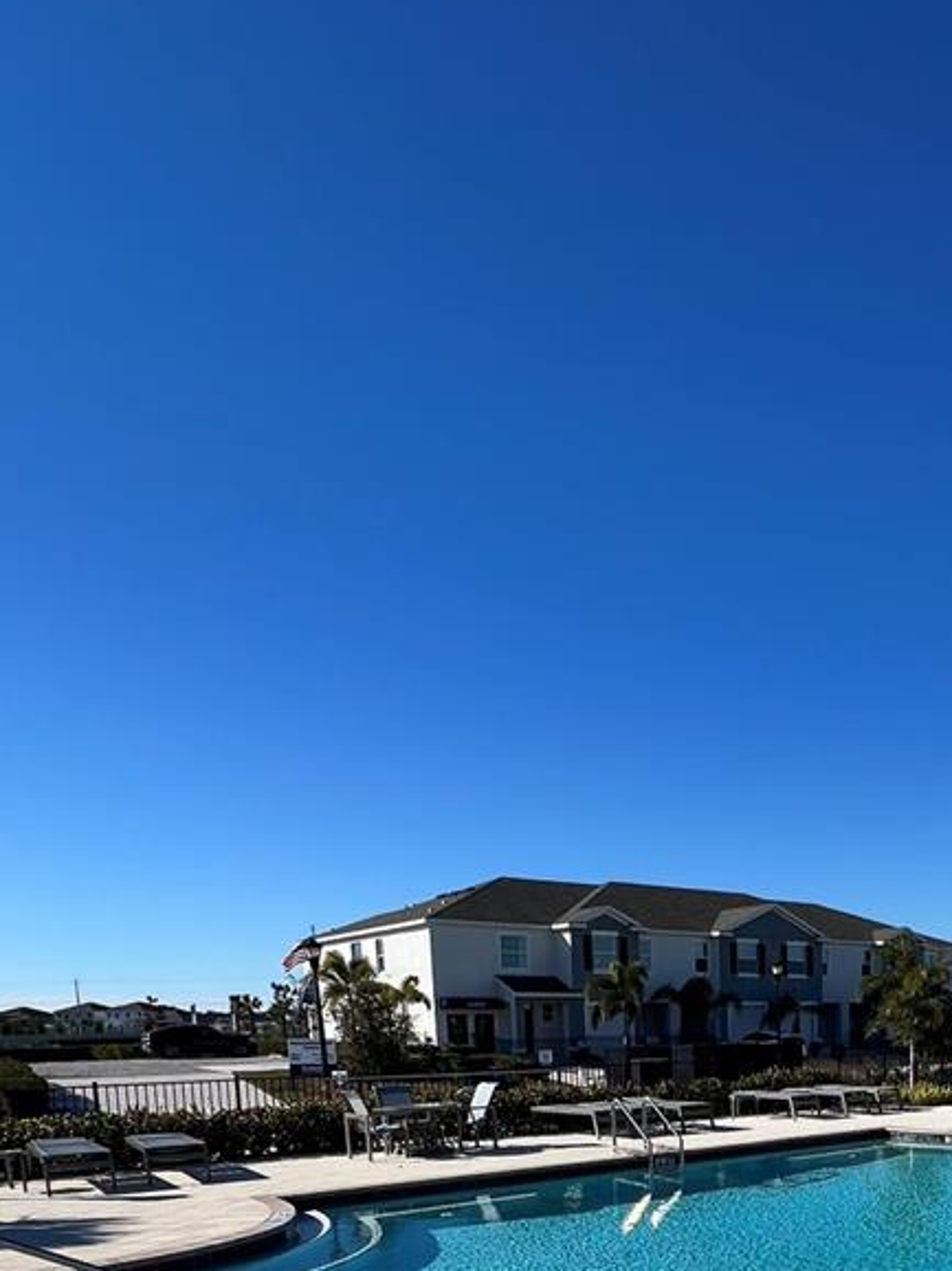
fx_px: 991
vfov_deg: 55.0
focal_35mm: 27
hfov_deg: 47.7
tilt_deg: -9.6
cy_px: 1185
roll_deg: +0.0
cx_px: 796
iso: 32
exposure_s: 1/2481
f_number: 1.8
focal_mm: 1.57
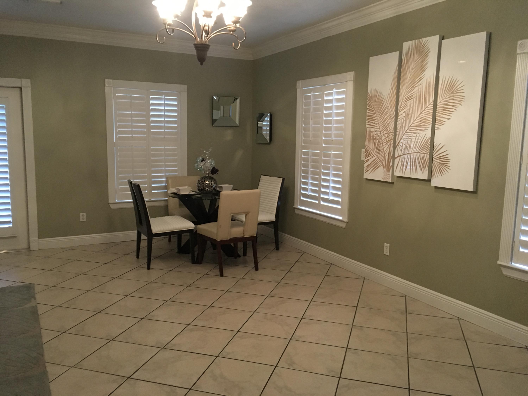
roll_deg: +0.0
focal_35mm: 29
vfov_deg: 48.2
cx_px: 264
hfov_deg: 61.7
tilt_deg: -6.6
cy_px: 198
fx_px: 442
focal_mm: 4.15
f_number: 2.2
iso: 200
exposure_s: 1/24
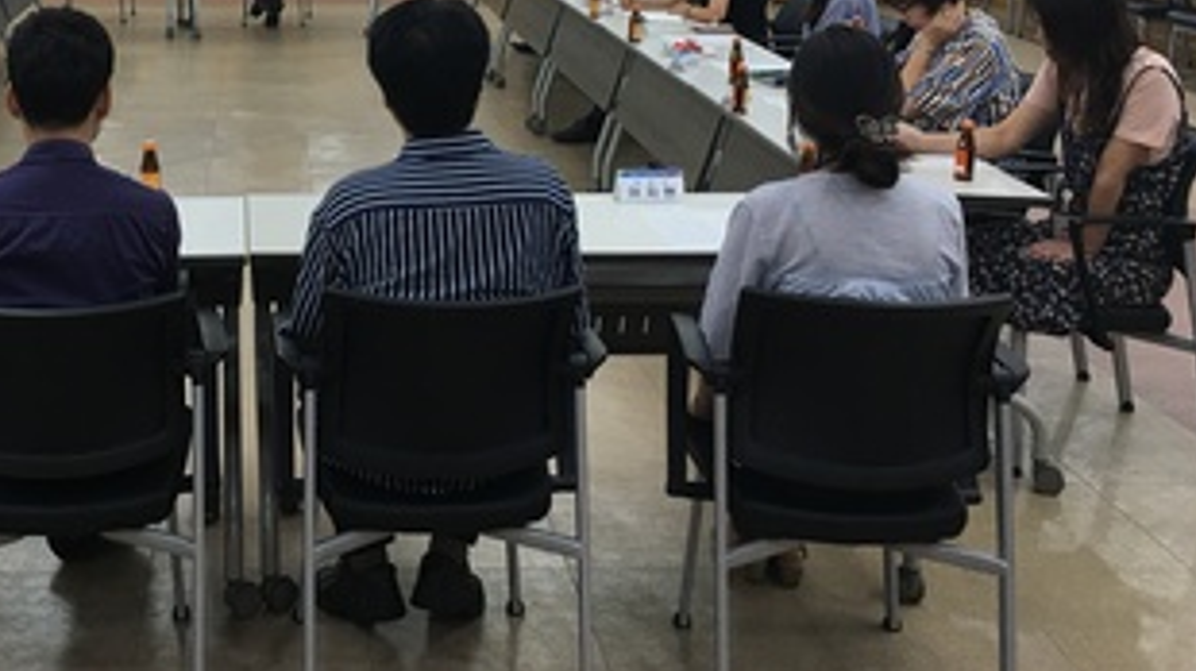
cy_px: 12
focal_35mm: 50
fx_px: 1585
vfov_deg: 23.0
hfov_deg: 40.3
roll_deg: +0.8
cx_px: 309
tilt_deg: -6.8
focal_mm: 4.15
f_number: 2.2
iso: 32
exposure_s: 1/30
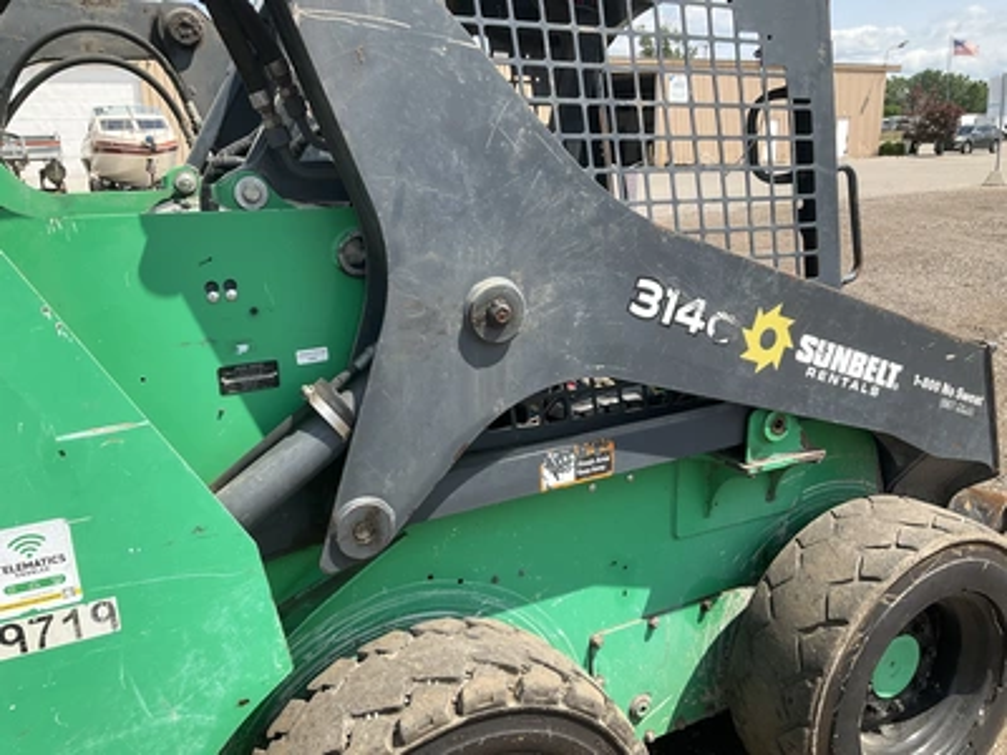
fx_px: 844
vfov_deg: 48.2
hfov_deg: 61.7
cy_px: 378
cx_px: 504
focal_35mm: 29
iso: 25
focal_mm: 3
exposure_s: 1/1015
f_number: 1.8
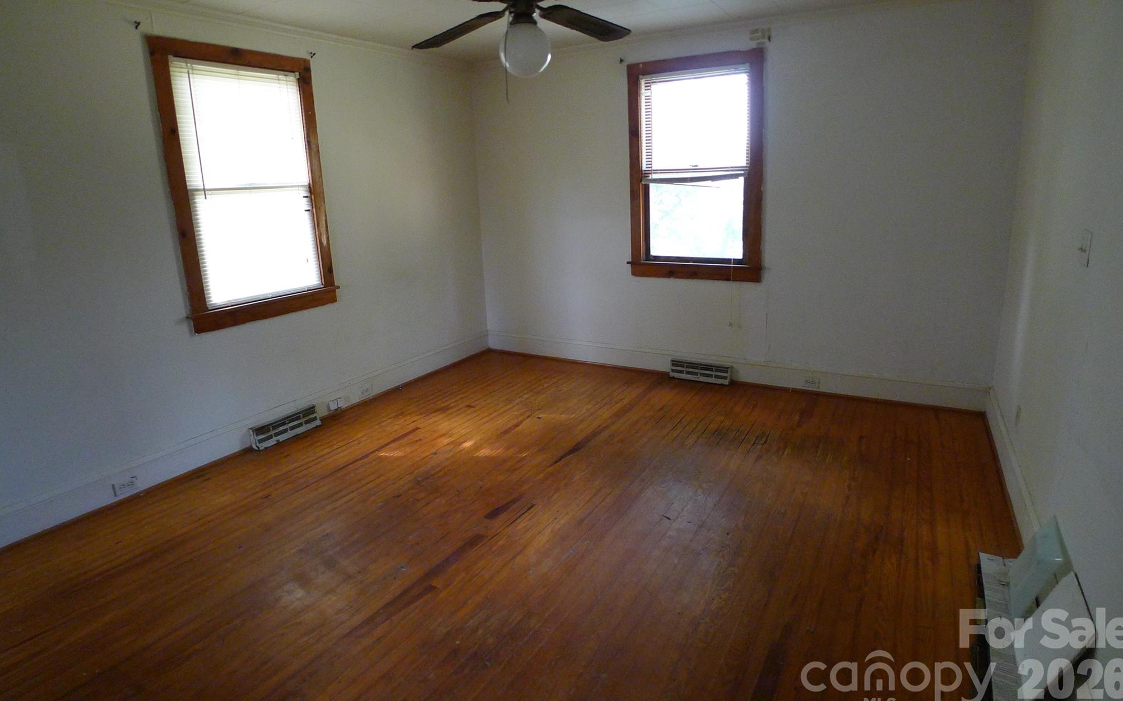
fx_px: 765
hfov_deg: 72.6
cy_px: 337
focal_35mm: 25
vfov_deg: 49.3
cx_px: 564
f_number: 2
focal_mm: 5.1
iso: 400
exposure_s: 1/60
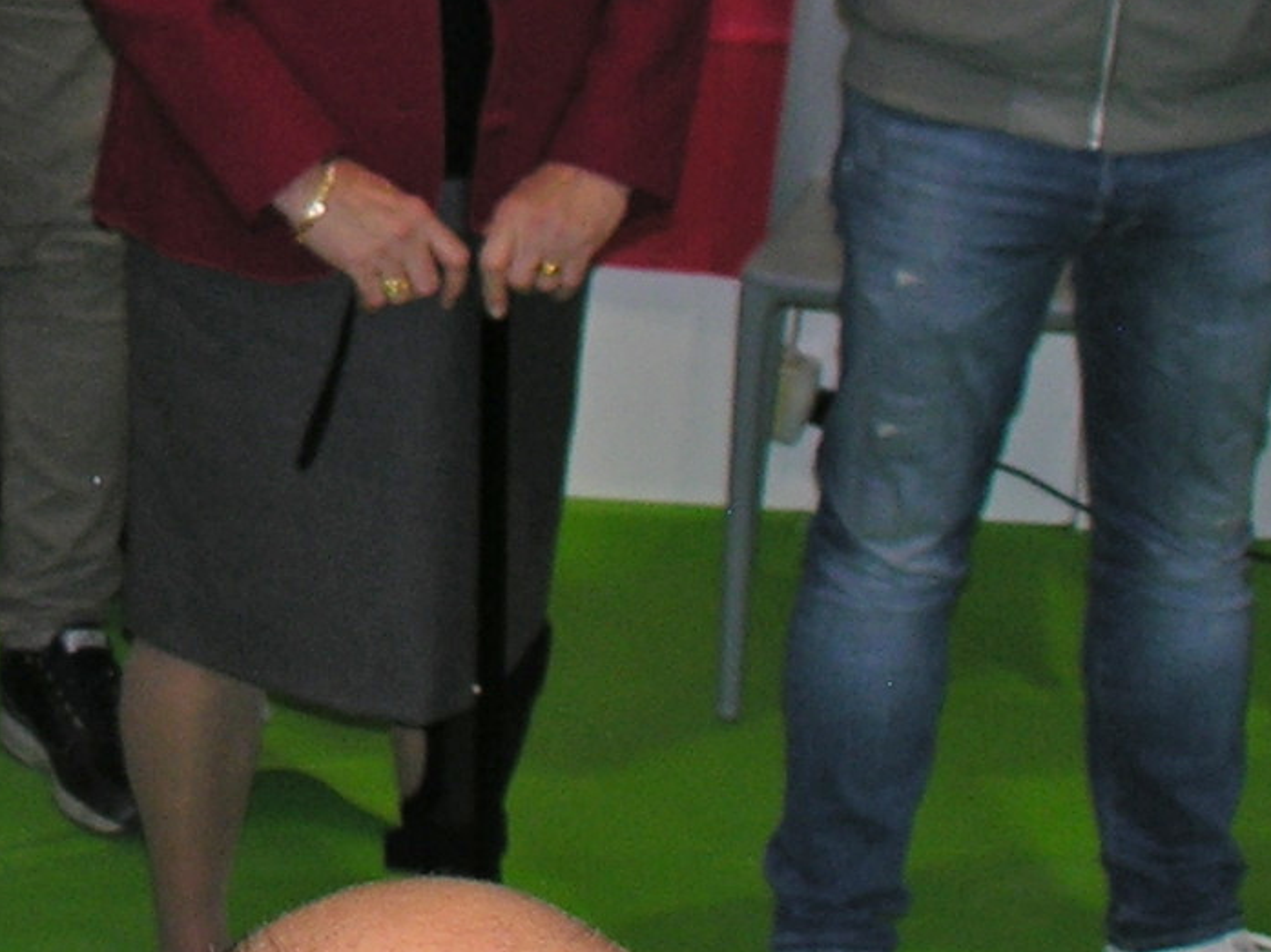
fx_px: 6018
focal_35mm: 164
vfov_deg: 9.0
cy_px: -93
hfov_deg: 11.6
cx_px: -532
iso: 50
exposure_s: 1/60.1
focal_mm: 8.9
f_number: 2.8
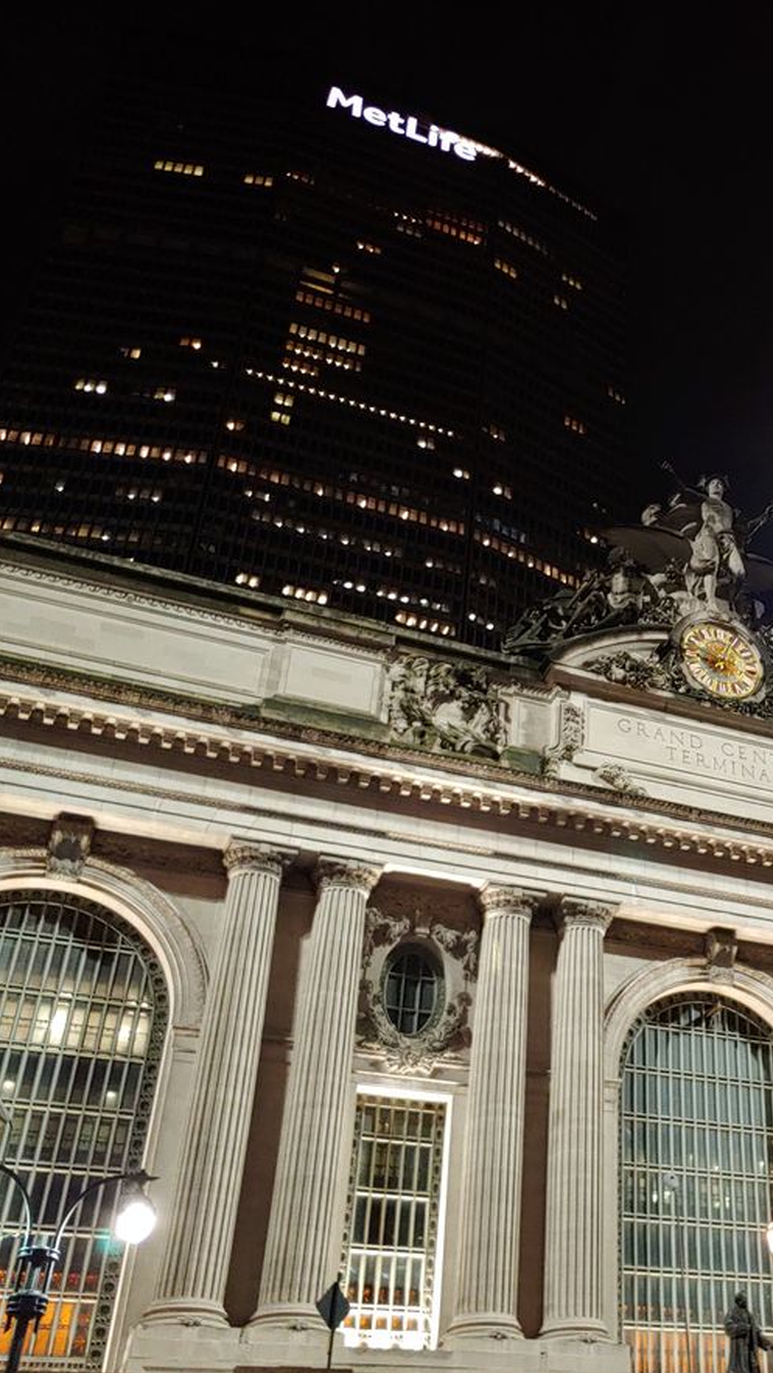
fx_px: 1348
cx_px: 775
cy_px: 697
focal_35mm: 37
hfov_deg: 29.8
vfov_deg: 54.0
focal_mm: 4.23
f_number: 1.5
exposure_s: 1/24
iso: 250
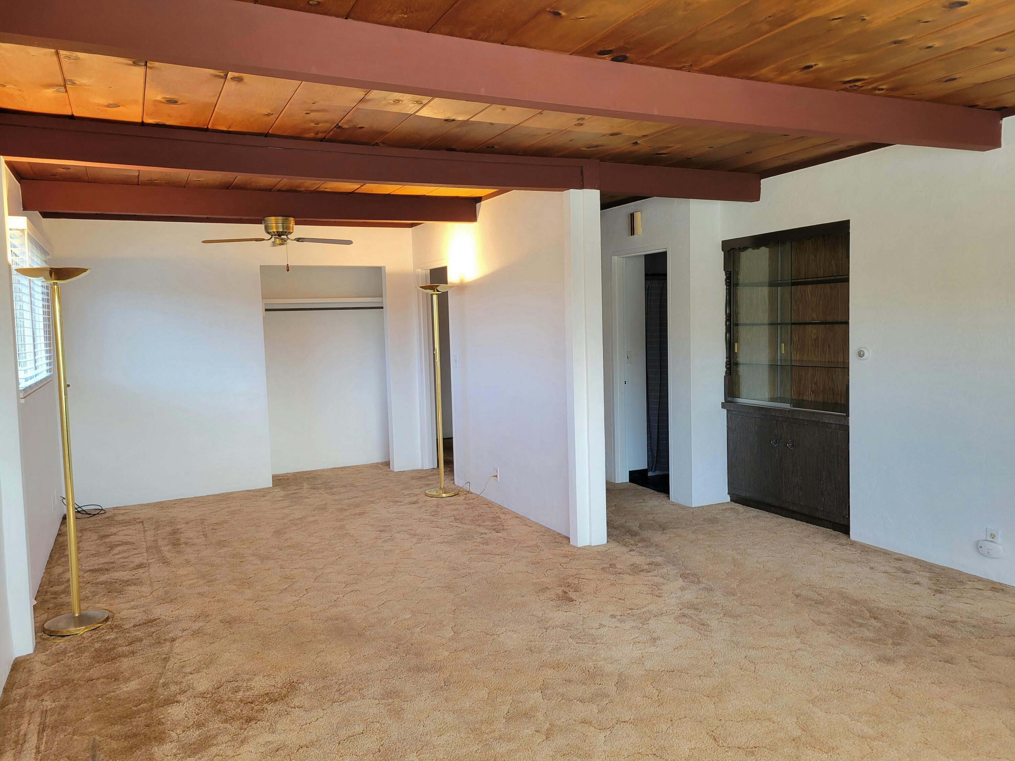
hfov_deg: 67.3
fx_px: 762
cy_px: 380
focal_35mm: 26
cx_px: 508
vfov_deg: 53.1
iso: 64
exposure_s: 1/120
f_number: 1.8
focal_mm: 5.4
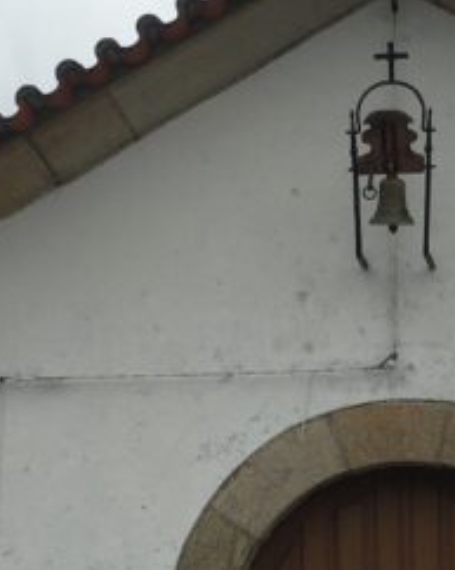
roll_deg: +0.9
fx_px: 2024
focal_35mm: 120
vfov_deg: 16.0
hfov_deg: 12.8
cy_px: 396
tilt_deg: +8.2
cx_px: 387
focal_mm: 4.15
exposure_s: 1/2137
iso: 25
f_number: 2.2
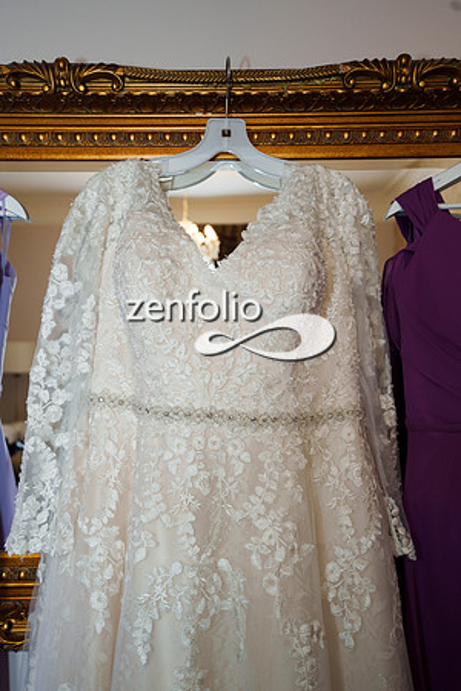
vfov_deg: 57.2
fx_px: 634
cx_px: 230
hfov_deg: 40.0
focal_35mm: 33
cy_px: 346
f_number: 4
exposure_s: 1/100
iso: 800
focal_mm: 33
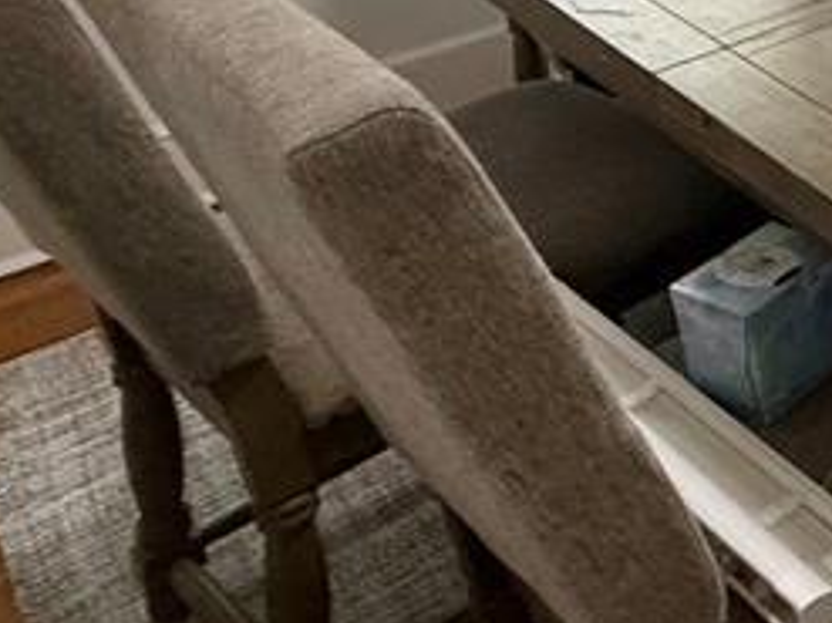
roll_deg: -1.0
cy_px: -276
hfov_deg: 20.8
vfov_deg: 21.6
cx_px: 1546
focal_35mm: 58
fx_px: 1393
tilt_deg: -12.6
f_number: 2.2
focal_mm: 2.22
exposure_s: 1/120
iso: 320
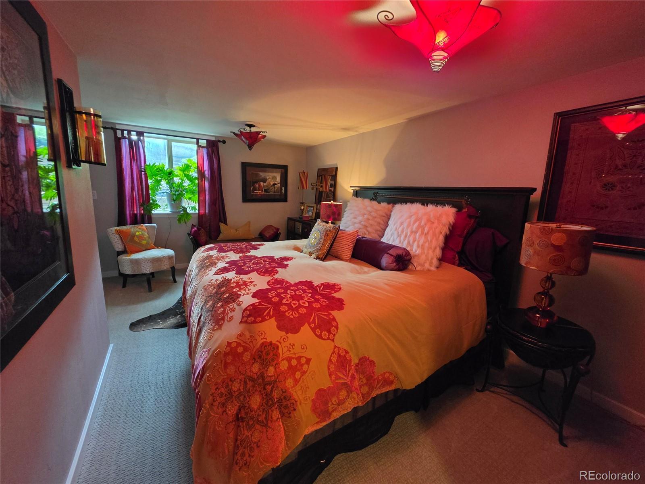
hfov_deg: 106.2
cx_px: 322
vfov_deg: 89.9
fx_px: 242
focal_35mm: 13
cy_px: 242
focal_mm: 2.2
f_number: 1.9
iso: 800
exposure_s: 1/60
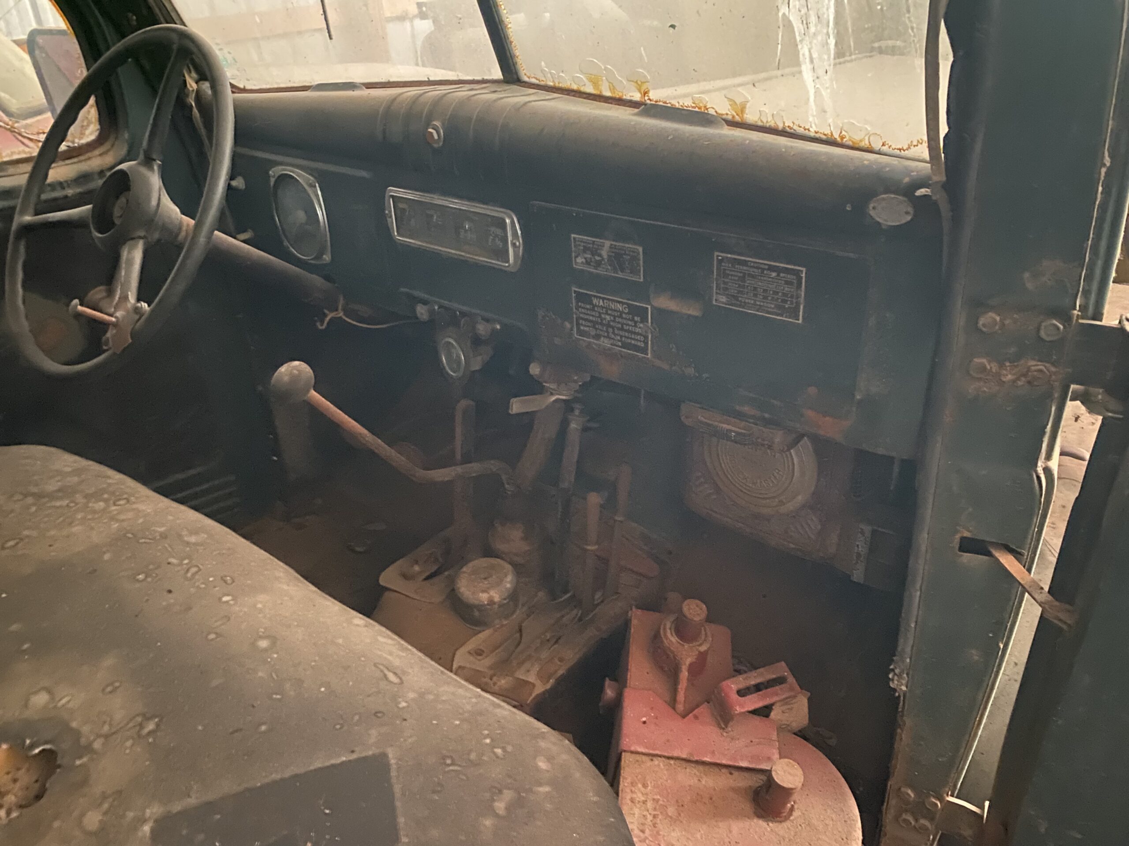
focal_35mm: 26
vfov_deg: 53.1
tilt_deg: -30.2
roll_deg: +3.2
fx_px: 848
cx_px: 564
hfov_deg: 67.3
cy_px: 423
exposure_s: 1/15
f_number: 1.8
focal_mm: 4.25
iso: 1250
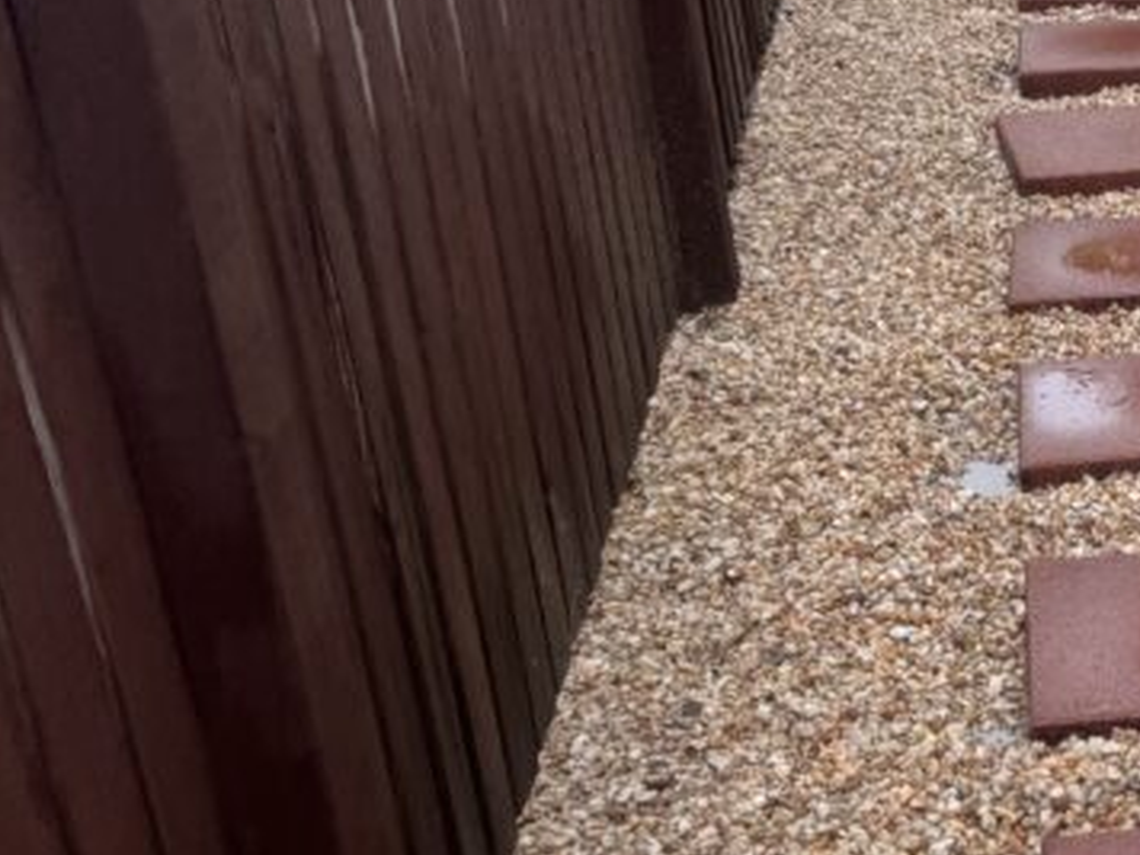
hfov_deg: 25.3
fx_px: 2272
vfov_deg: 21.3
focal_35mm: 69
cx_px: 1374
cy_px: 461
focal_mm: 6.76
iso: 80
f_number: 1.78
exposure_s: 1/1094
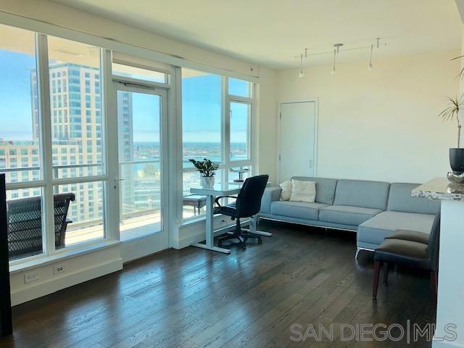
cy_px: 174
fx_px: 375
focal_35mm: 28
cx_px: 232
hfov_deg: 63.4
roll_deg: +0.1
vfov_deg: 49.7
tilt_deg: -4.2
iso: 20
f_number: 1.8
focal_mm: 4
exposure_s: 1/203
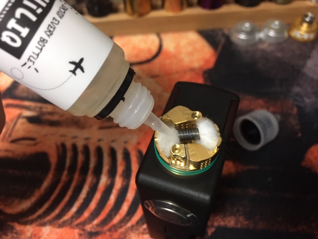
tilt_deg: -55.1
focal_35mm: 29
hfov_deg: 61.7
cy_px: 120
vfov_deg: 48.2
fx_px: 266
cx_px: 159
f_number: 2.2
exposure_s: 1/20
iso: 200
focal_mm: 4.15
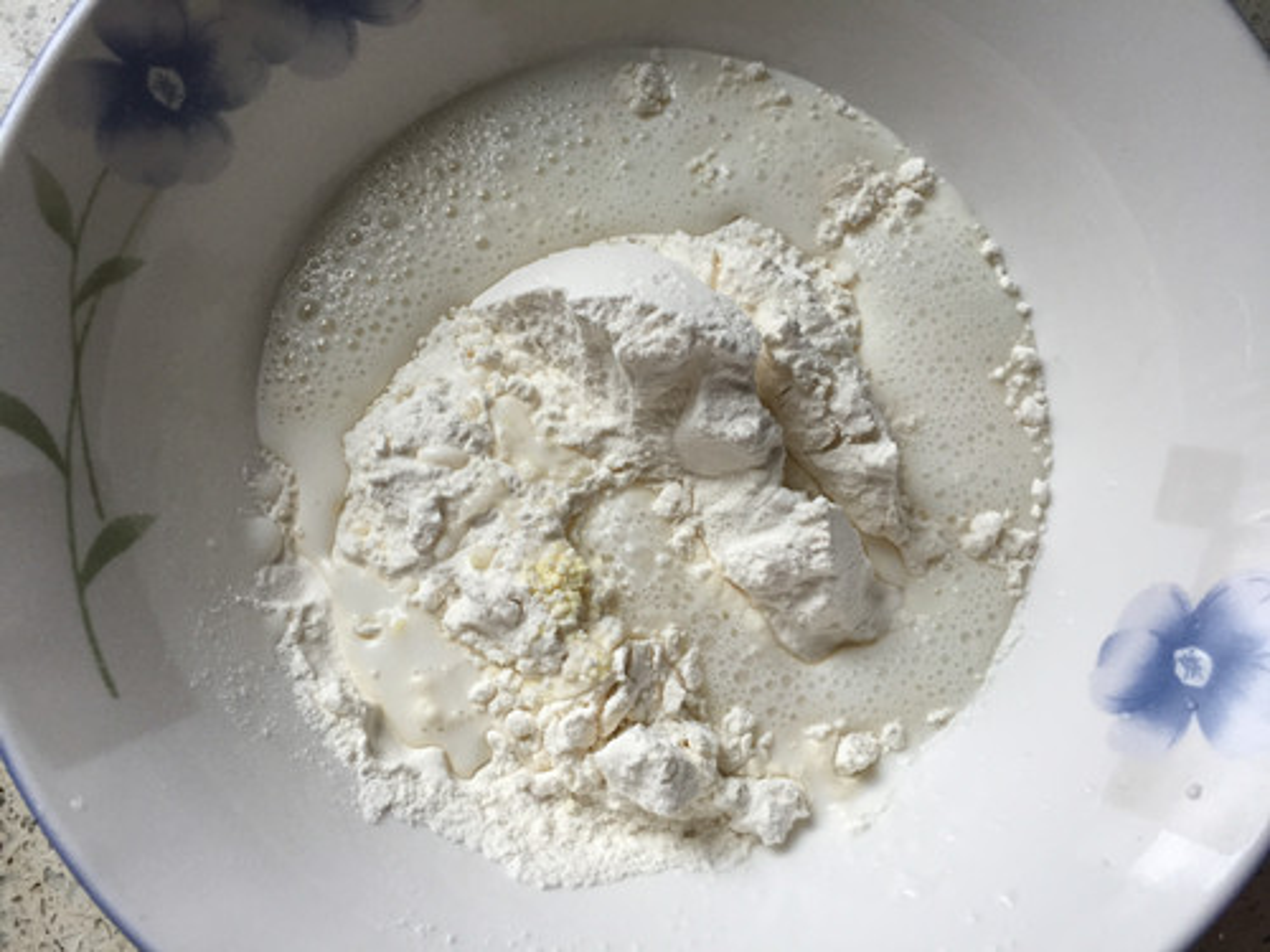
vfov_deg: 48.2
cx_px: 635
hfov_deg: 61.7
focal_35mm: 29
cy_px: 476
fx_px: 1064
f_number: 2.2
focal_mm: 4.15
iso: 50
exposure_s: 1/30
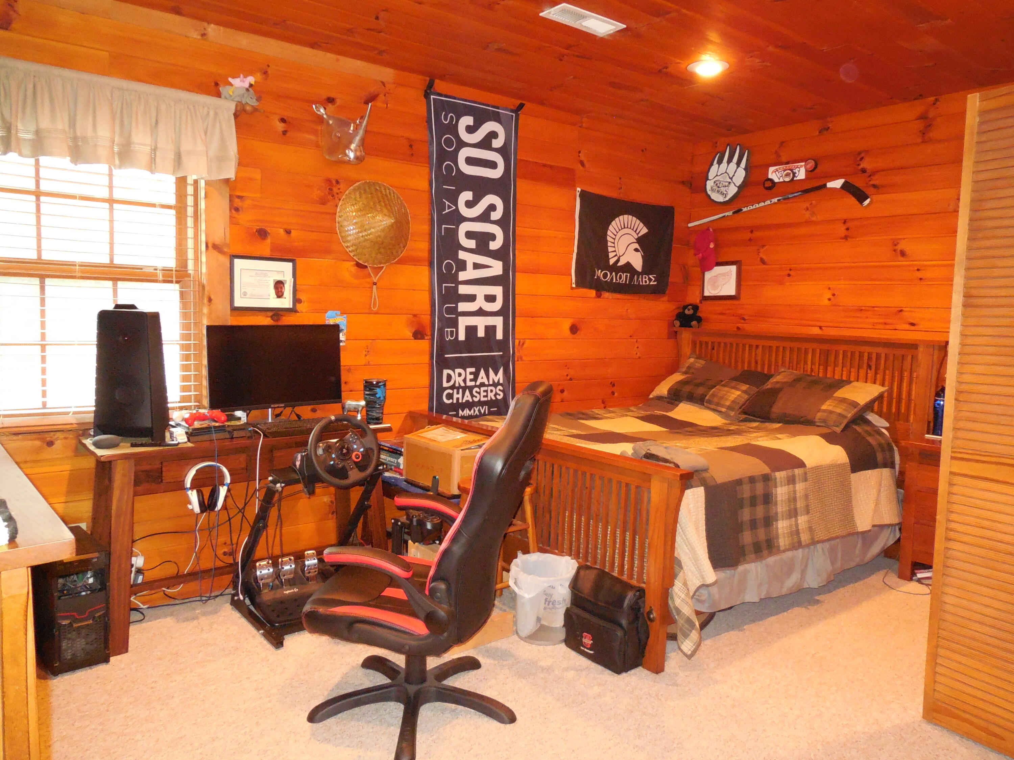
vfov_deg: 54.9
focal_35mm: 25
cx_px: 507
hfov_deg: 69.4
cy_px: 380
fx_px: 732
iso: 1100
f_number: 3.1
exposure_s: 1/25
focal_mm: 4.5
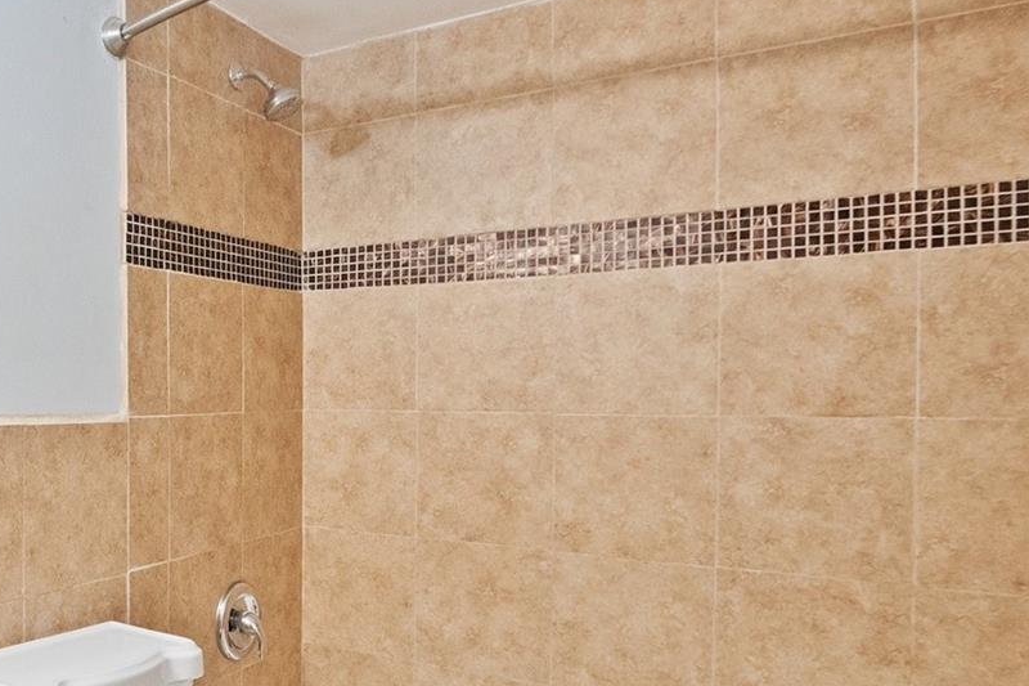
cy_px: 342
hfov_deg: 51.8
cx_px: 42
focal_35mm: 30
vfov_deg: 43.6
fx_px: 857
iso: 4000
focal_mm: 10
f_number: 8
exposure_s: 1/15
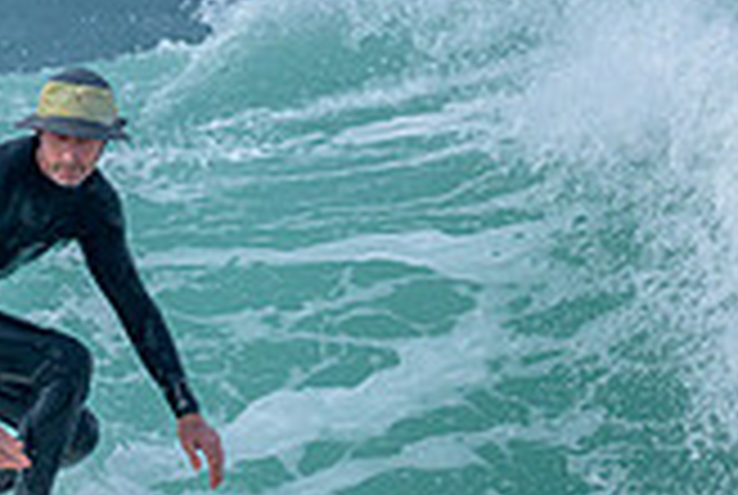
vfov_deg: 0.5
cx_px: -400
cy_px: 651
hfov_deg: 0.7
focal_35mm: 2918
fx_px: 59927
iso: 250
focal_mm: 800
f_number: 6.3
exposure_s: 1/2000
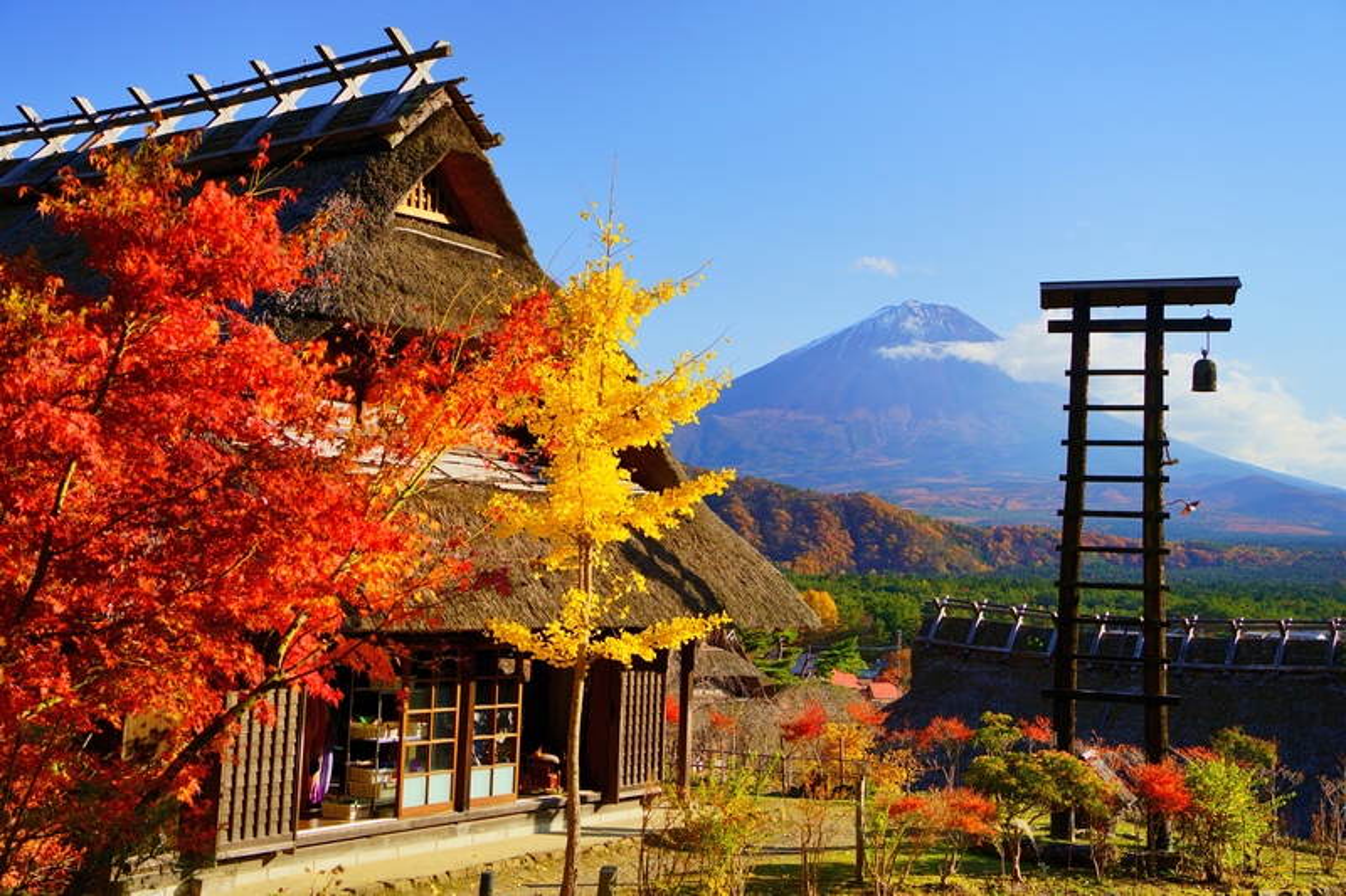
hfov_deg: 44.5
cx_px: 673
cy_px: 448
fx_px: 1645
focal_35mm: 44
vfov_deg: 30.5
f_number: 5.6
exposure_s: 1/1250
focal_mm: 44
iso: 800
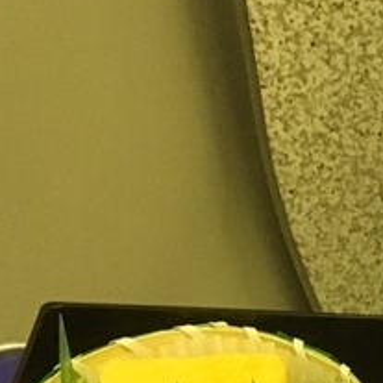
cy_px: 626
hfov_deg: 12.4
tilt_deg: -49.5
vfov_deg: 12.8
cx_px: 725
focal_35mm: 127
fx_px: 1590
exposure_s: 1/30
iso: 200
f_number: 2.2
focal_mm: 4.15
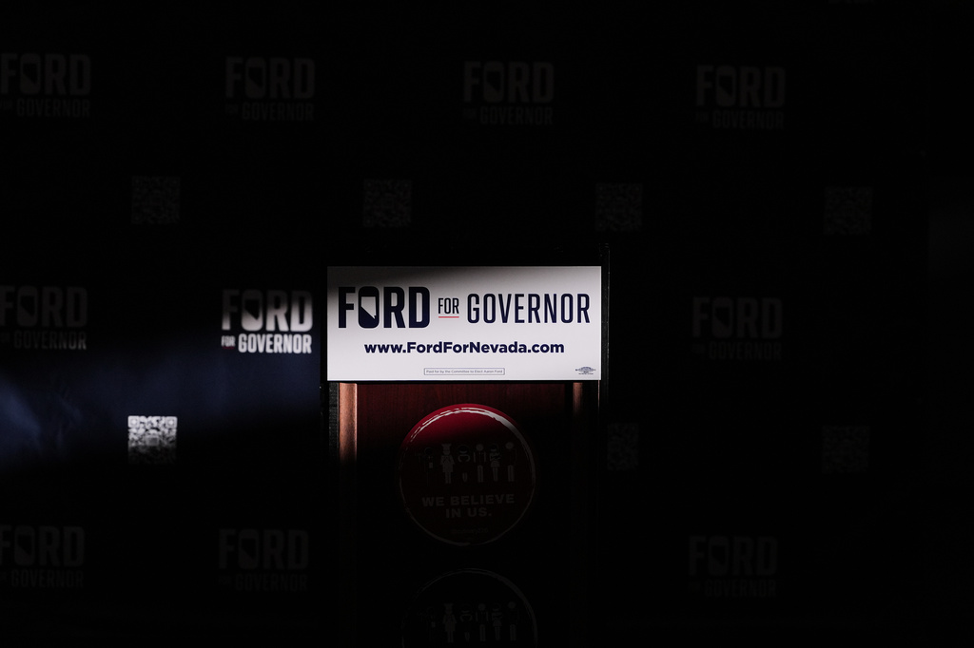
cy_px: 324
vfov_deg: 17.9
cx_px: 487
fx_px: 2055
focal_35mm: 76
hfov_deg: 26.7
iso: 2000
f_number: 2.8
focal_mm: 76
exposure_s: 1/20000
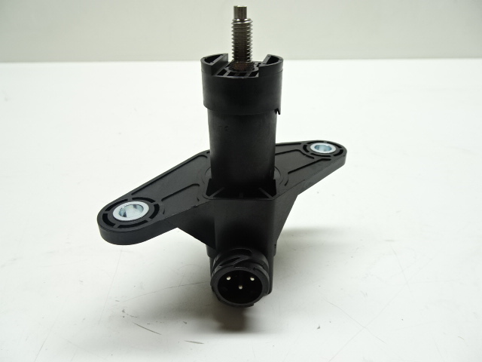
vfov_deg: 56.8
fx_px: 334
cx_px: 241
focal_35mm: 24
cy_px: 181
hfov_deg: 71.6
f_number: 3.5
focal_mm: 4.1
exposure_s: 1/40
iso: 80
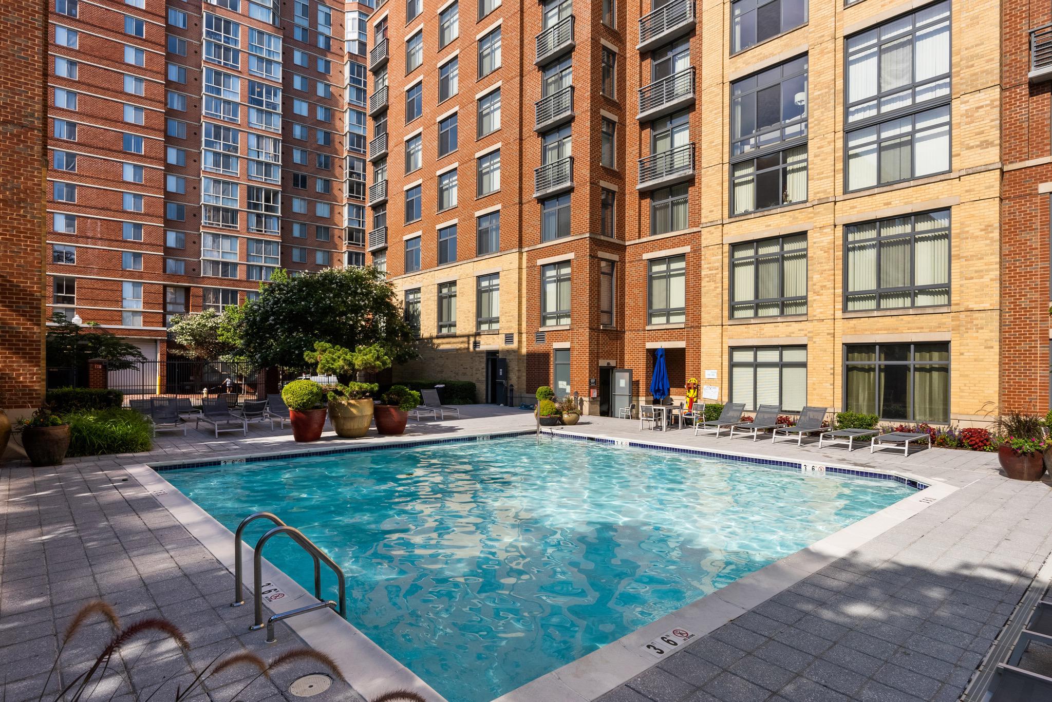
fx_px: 570
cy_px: 351
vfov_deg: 63.3
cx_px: 526
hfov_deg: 85.4
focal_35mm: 20
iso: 200
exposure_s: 1/160
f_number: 16
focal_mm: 19.5
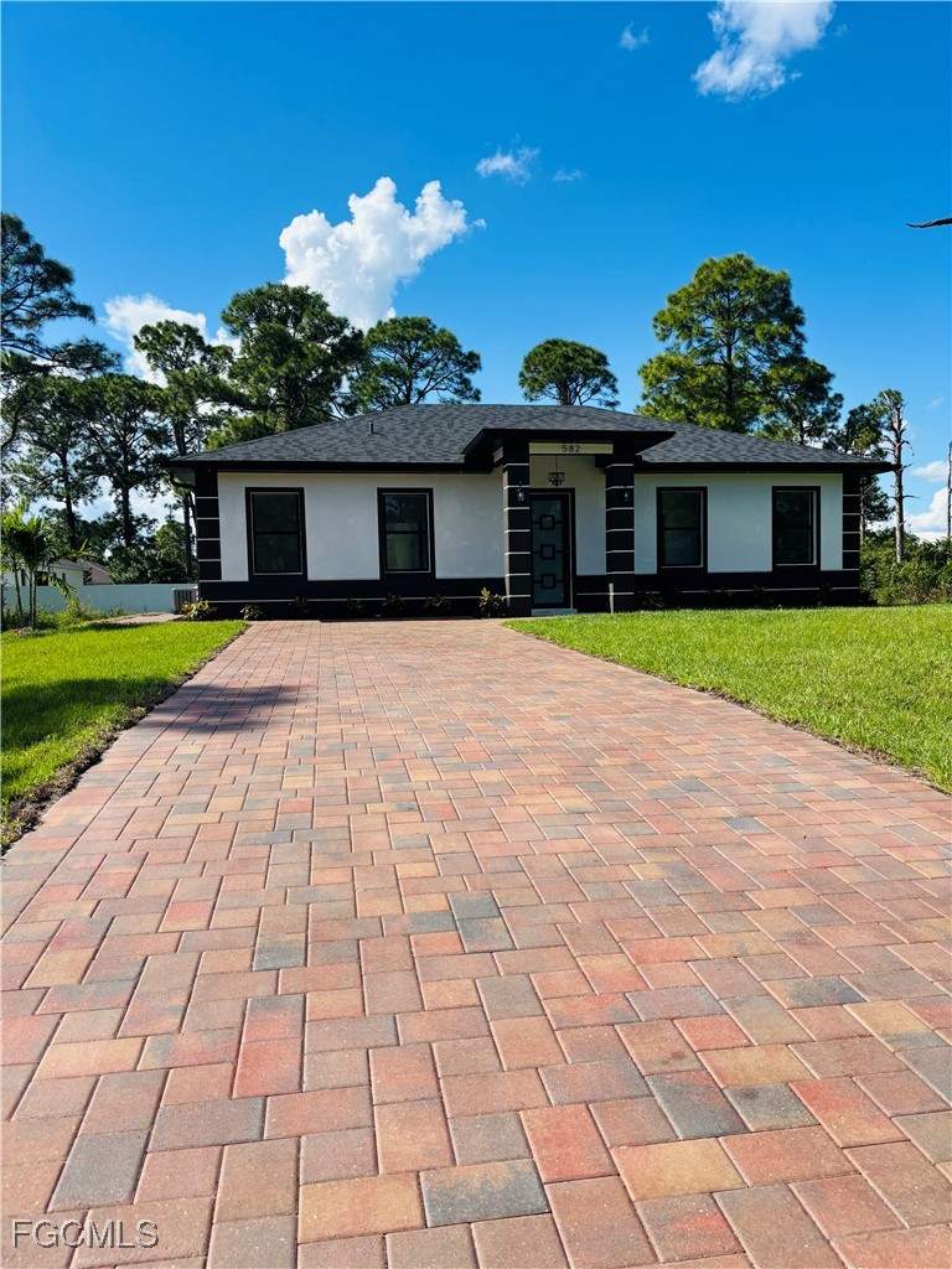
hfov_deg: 53.1
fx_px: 953
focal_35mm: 26
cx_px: 476
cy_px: 634
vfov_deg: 67.3
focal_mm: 5.96
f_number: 1.6
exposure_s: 1/3021
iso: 50
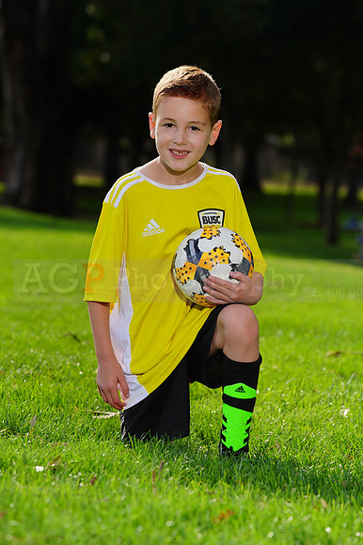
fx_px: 3028
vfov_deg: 10.3
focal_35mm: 200
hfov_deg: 6.9
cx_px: 182
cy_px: 272
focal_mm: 200
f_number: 8
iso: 125
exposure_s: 1/200
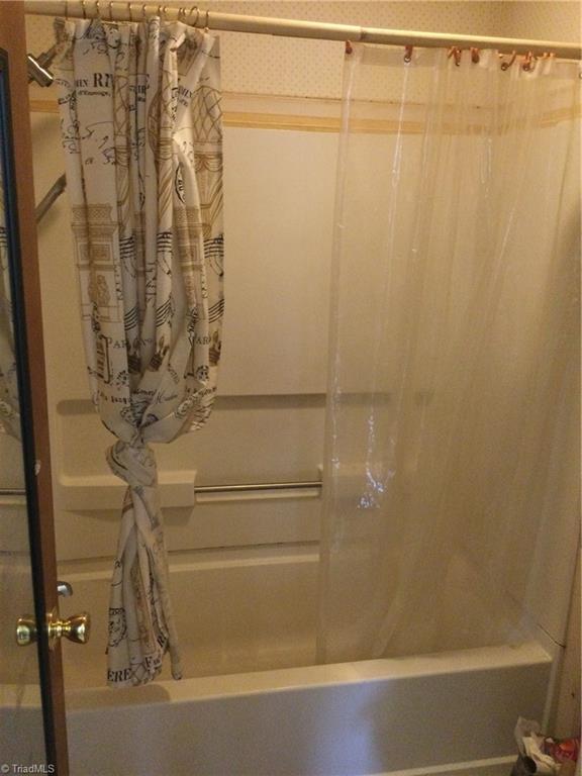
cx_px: 291
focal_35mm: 31
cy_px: 388
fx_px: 695
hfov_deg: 45.4
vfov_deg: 58.4
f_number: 2.4
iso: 200
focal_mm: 3.3
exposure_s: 1/20
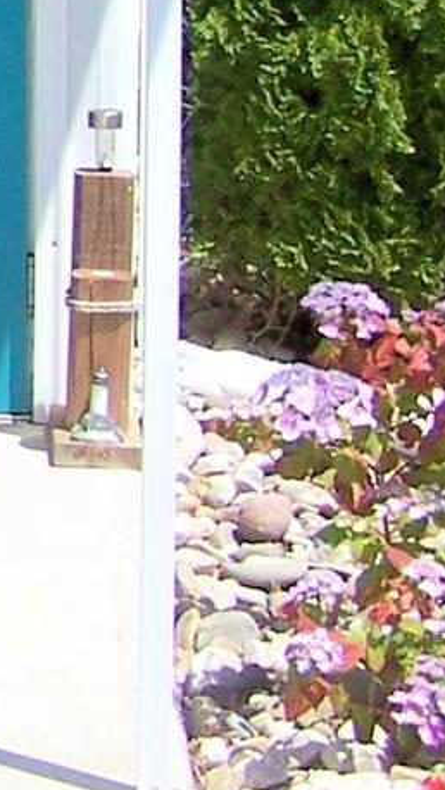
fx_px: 3876
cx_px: -932
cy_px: -241
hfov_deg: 6.0
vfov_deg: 11.3
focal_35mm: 185
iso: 80
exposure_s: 1/750
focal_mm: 6.3
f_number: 4
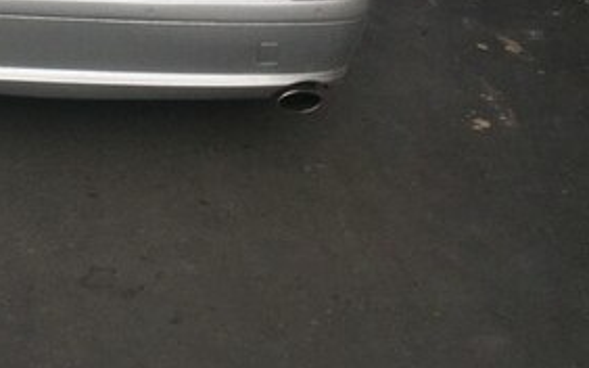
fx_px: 1155
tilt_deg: -12.7
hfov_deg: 27.2
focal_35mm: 72
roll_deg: -2.4
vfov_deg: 17.4
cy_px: -45
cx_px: 15
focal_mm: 4.15
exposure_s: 1/879
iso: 32
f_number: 2.2
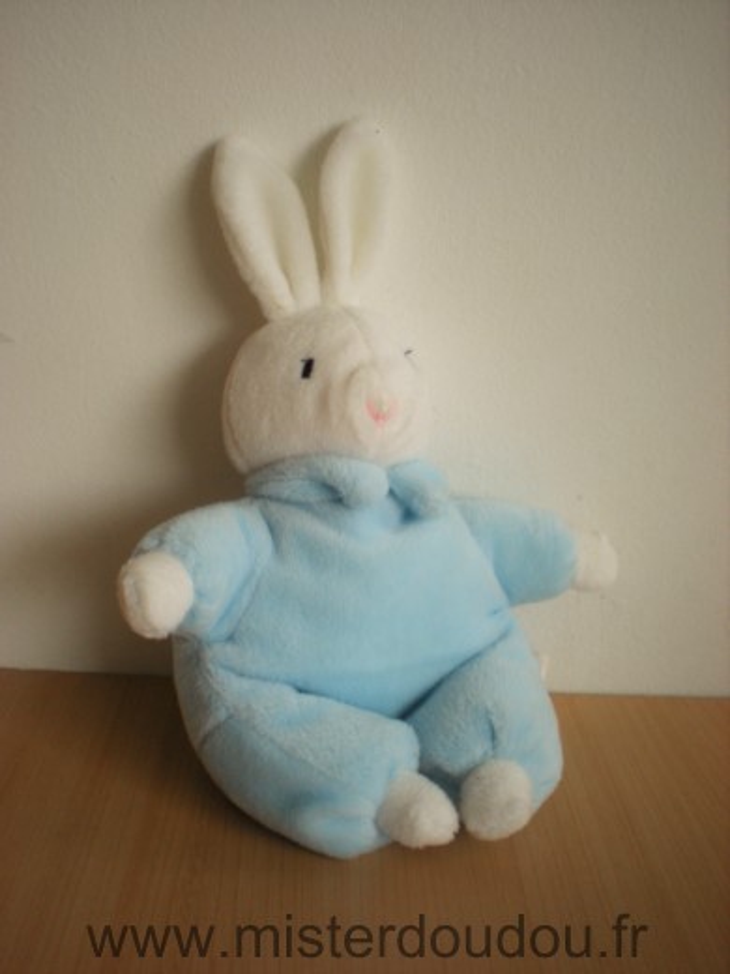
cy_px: 487
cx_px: 365
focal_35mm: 38
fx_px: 1068
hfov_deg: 37.7
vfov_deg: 49.0
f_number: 3.1
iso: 157
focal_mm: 6.3
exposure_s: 1/62.1
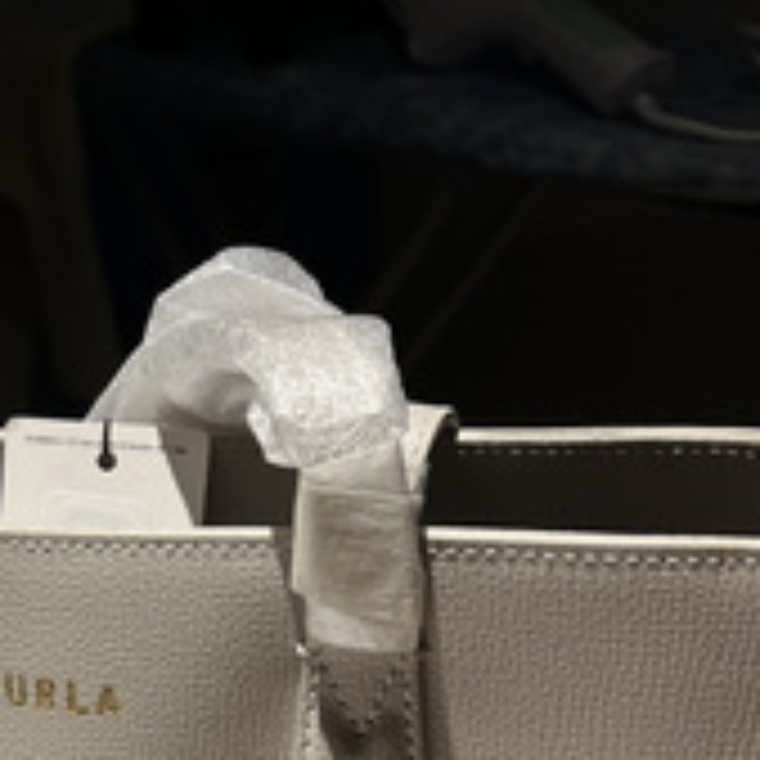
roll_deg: +7.6
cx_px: 88
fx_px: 1689
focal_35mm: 68
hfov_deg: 24.7
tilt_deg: -38.1
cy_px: 1021
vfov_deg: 22.4
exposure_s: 1/121
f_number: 1.6
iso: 80
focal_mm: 5.1
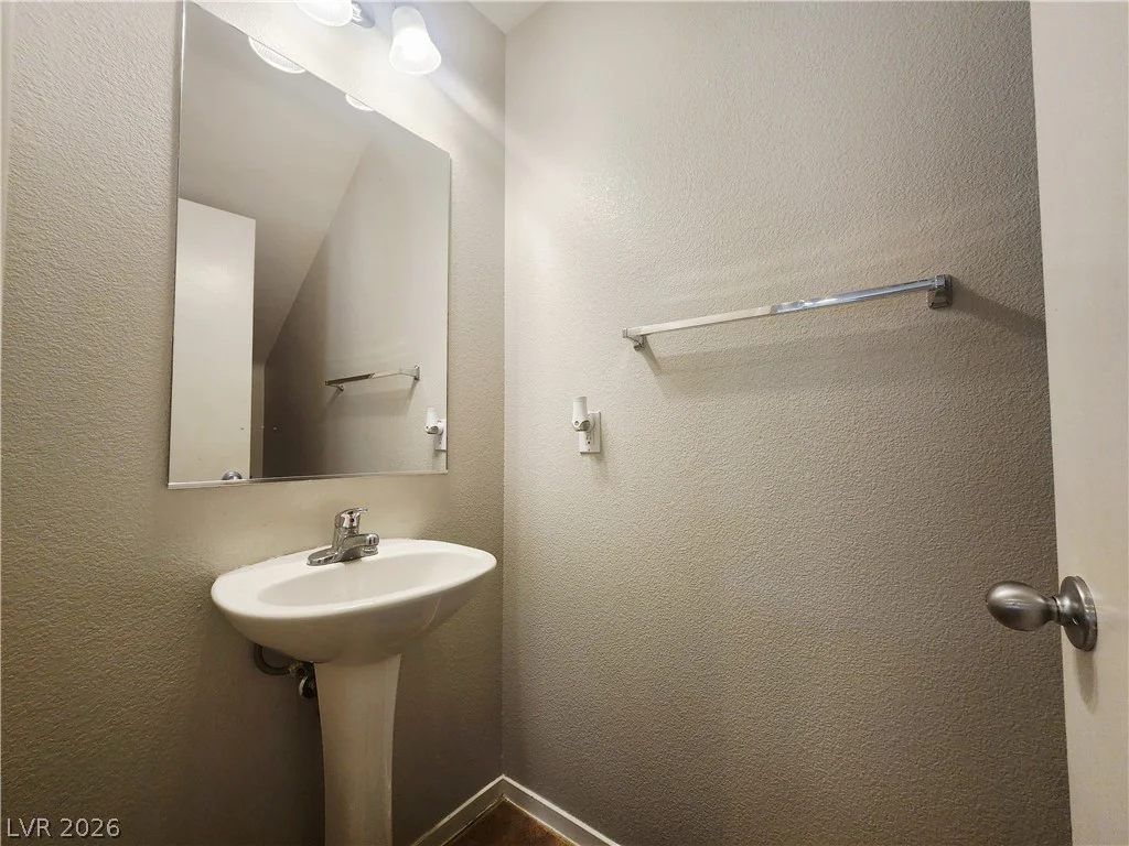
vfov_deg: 89.9
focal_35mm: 13
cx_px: 564
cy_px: 423
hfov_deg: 106.2
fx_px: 424
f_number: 2.2
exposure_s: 1/60.2
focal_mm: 2.2
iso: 125
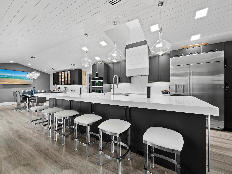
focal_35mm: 14
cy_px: 87
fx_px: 94
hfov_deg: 102.0
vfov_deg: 85.7
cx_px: 116
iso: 400
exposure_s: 1/2.5
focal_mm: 7
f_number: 11
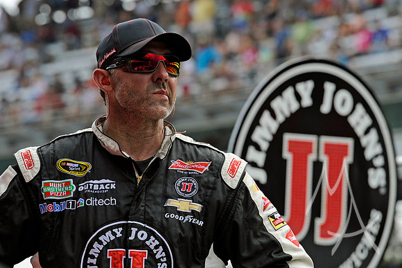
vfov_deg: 7.6
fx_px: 2010
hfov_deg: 11.4
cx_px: 201
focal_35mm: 180
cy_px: 134
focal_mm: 180
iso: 500
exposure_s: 1/800
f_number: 6.3
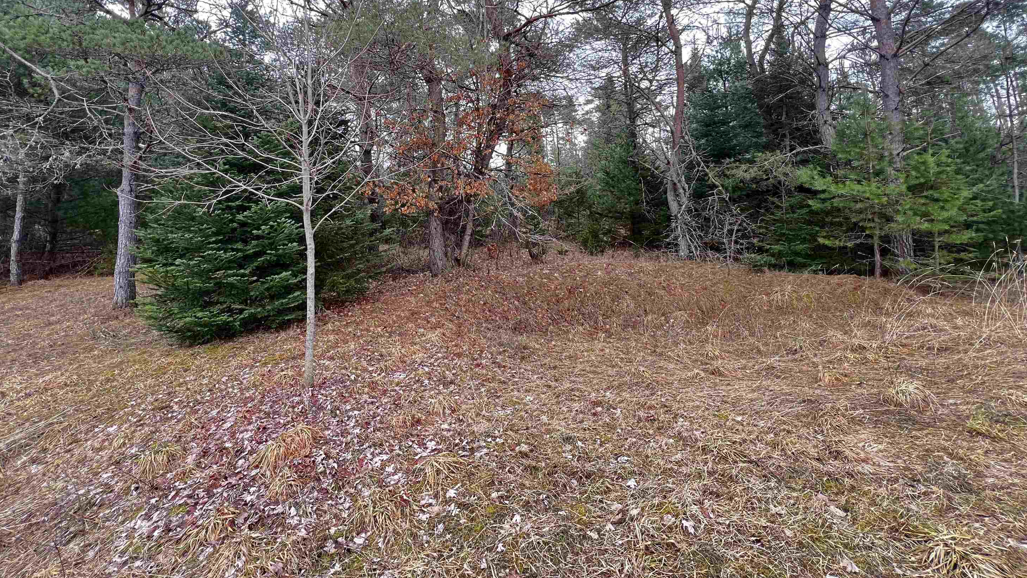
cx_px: 486
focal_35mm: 15
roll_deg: +1.4
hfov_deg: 102.9
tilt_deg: +2.5
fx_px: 408
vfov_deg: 67.7
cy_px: 172
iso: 64
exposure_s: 1/99
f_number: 1.8
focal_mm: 1.57
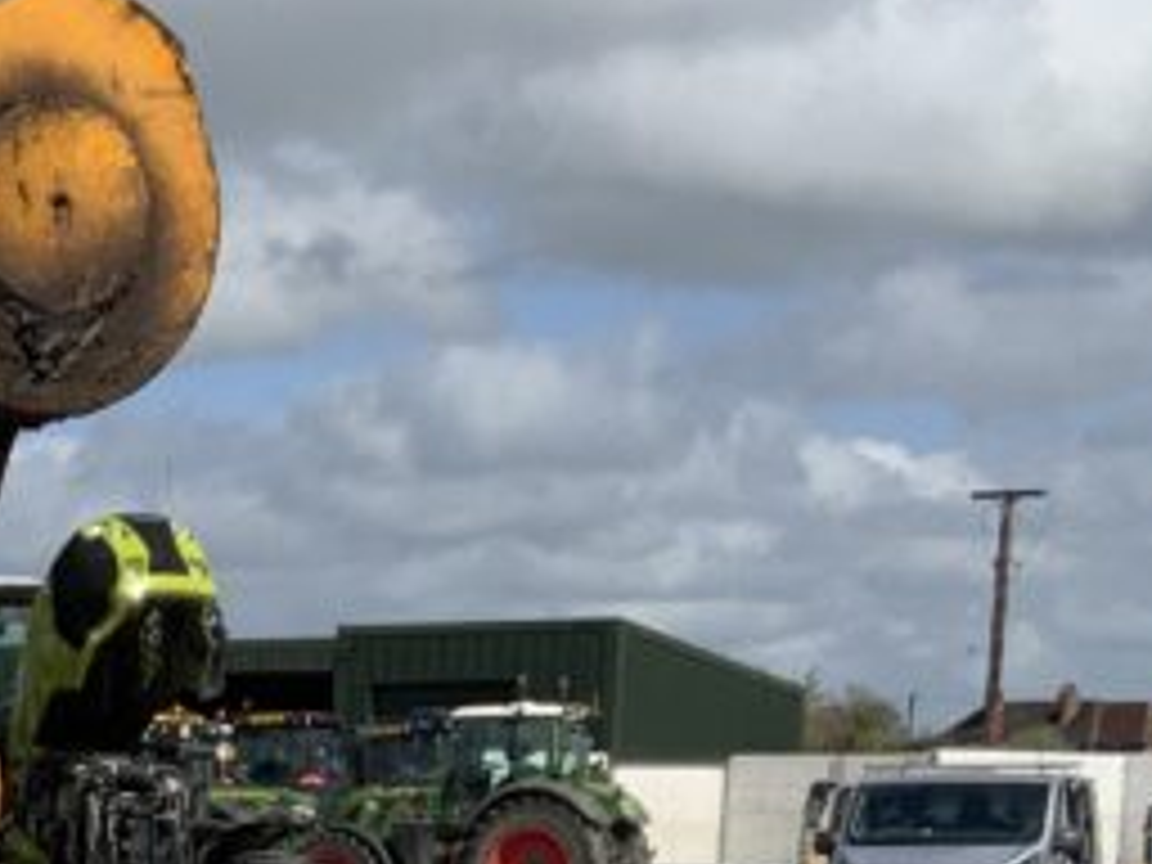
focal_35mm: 116
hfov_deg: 16.2
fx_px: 3860
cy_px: 1462
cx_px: -292
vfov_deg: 11.9
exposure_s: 1/2959
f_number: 1.8
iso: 20
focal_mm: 3
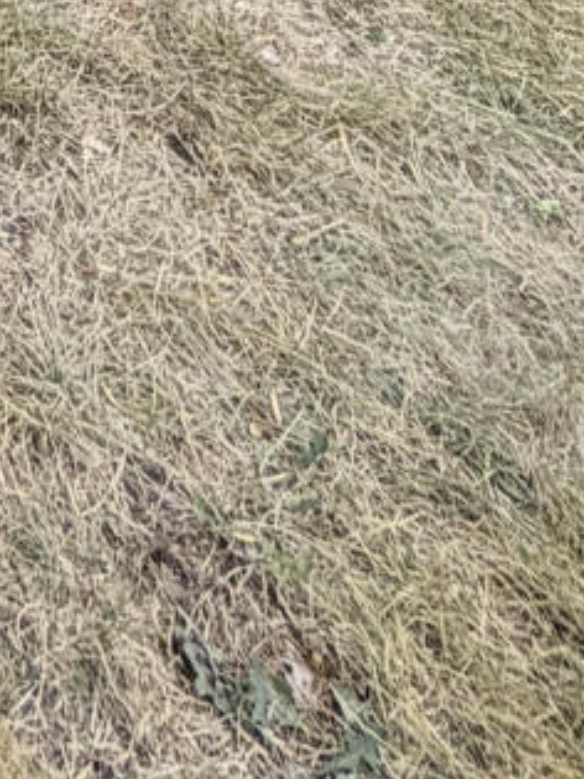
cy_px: -1513
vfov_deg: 11.8
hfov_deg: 14.3
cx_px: -522
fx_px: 2003
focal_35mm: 89
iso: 25
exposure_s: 1/750
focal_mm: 2.22
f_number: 2.2
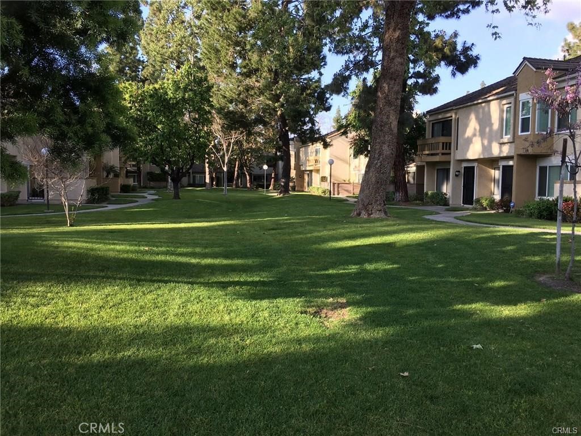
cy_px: 218
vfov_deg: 48.2
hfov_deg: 61.7
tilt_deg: -3.4
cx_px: 290
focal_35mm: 29
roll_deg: -0.7
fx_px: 487
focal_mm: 4.15
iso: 25
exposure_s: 1/304
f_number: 2.2
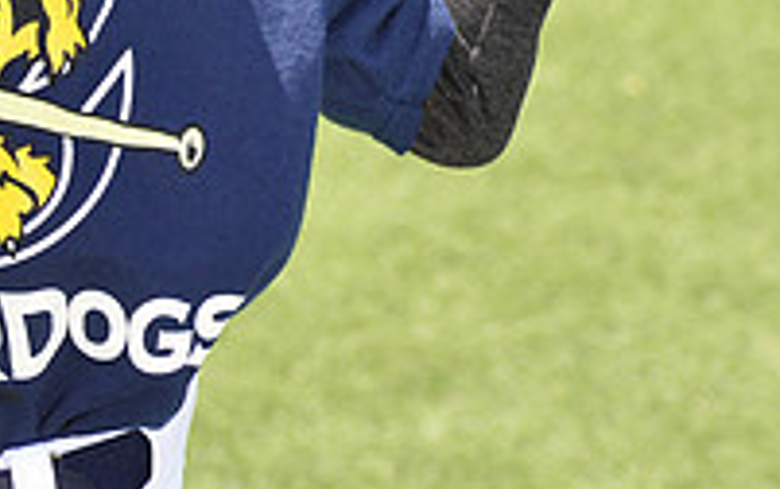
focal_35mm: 426
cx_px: -23
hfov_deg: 4.9
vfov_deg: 3.1
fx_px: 9063
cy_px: -173
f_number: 11
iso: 250
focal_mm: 145
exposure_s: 1/250
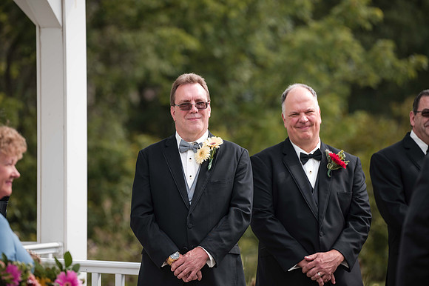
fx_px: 2657
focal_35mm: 223
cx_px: 205
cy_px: 134
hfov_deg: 9.2
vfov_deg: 6.2
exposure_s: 1/500
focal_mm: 200
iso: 50
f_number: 3.5
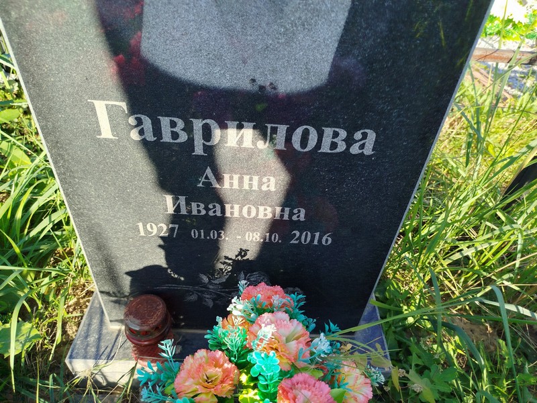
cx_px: 268
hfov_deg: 71.6
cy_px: 202
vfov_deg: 56.8
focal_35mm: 24
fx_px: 372
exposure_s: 1/261
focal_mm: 5.31
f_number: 1.7
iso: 50
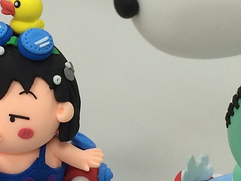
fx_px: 808
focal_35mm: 116
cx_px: 45
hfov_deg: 16.8
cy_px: 64
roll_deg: +1.0
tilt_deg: -33.5
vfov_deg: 12.8
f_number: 2.2
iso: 100
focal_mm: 4.15
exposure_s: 1/33
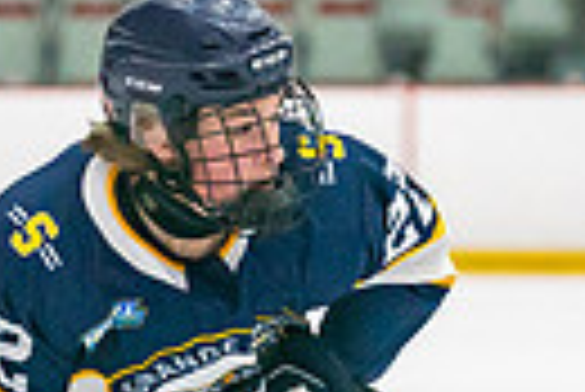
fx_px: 10037
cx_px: 66
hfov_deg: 3.3
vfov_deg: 2.2
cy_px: 802
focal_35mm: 617
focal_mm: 107
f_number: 2.8
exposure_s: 1/1250
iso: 3200
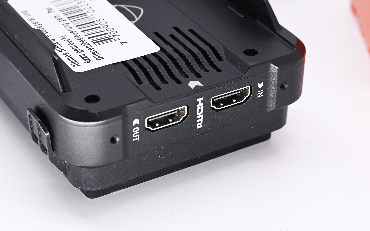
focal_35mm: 101
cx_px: 154
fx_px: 1018
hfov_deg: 20.6
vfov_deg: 13.0
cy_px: 110
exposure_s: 1/200
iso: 500
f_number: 9
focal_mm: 50
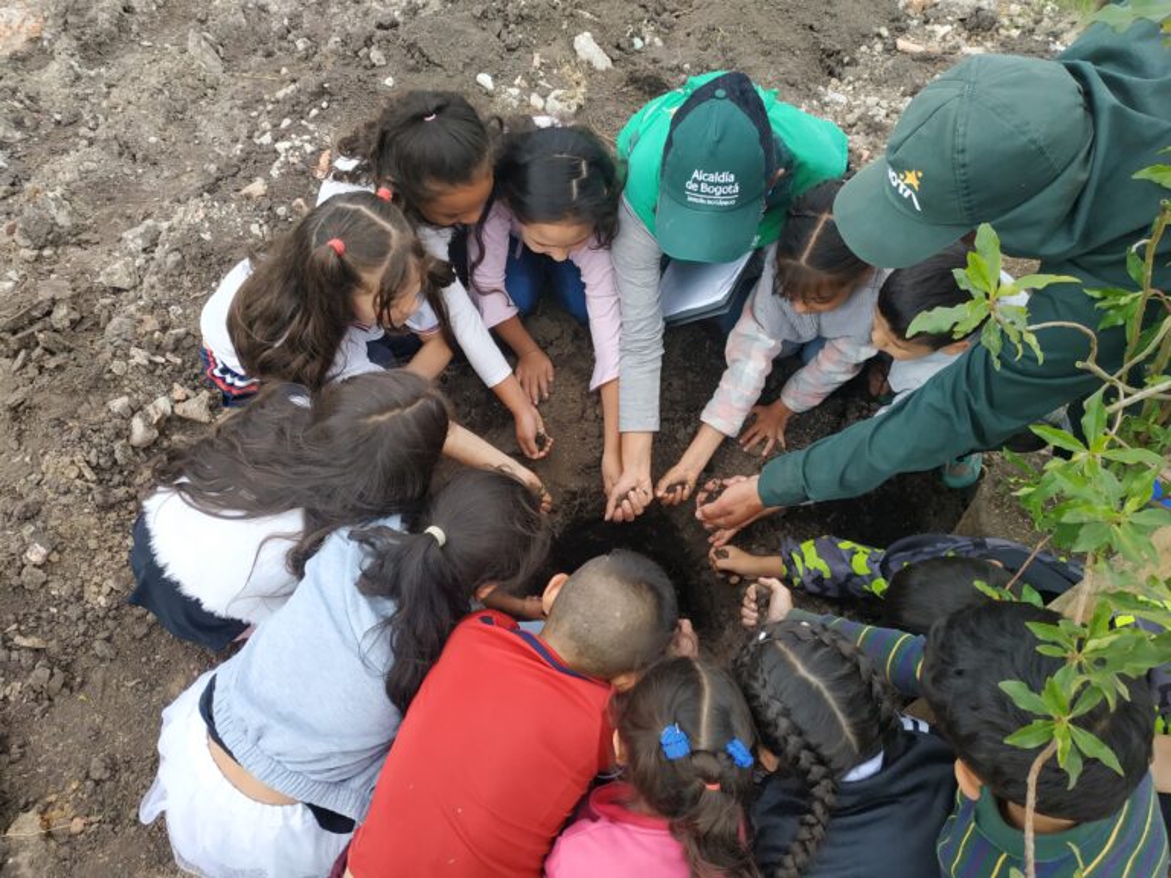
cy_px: 439
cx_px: 586
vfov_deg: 56.8
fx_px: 812
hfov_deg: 71.6
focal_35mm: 24
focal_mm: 3.94
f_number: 1.9
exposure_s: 1/647
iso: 250
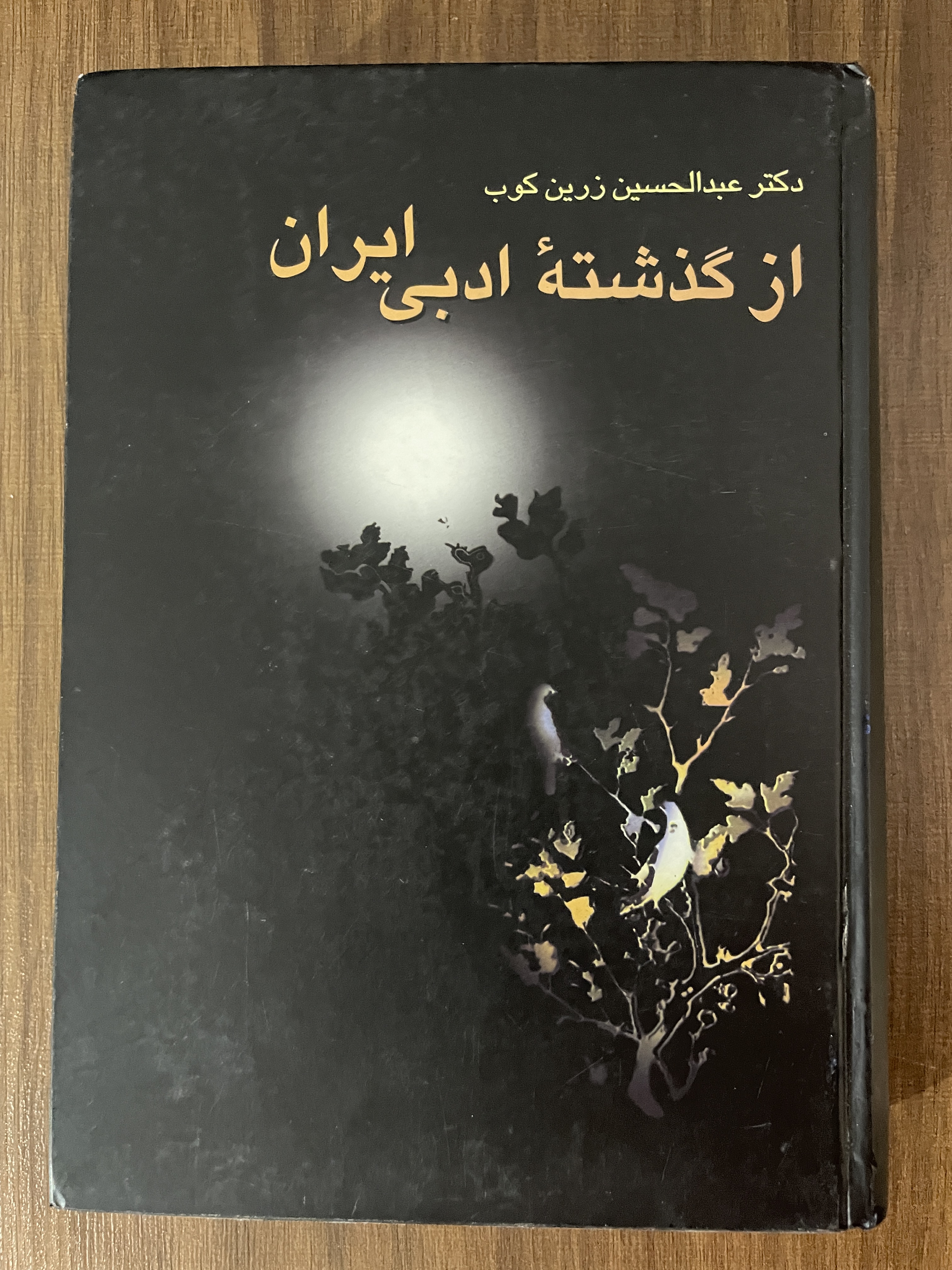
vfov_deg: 67.3
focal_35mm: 26
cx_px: 476
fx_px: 953
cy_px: 635
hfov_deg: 53.1
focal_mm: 4.2
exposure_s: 1/30
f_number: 1.6
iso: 1000
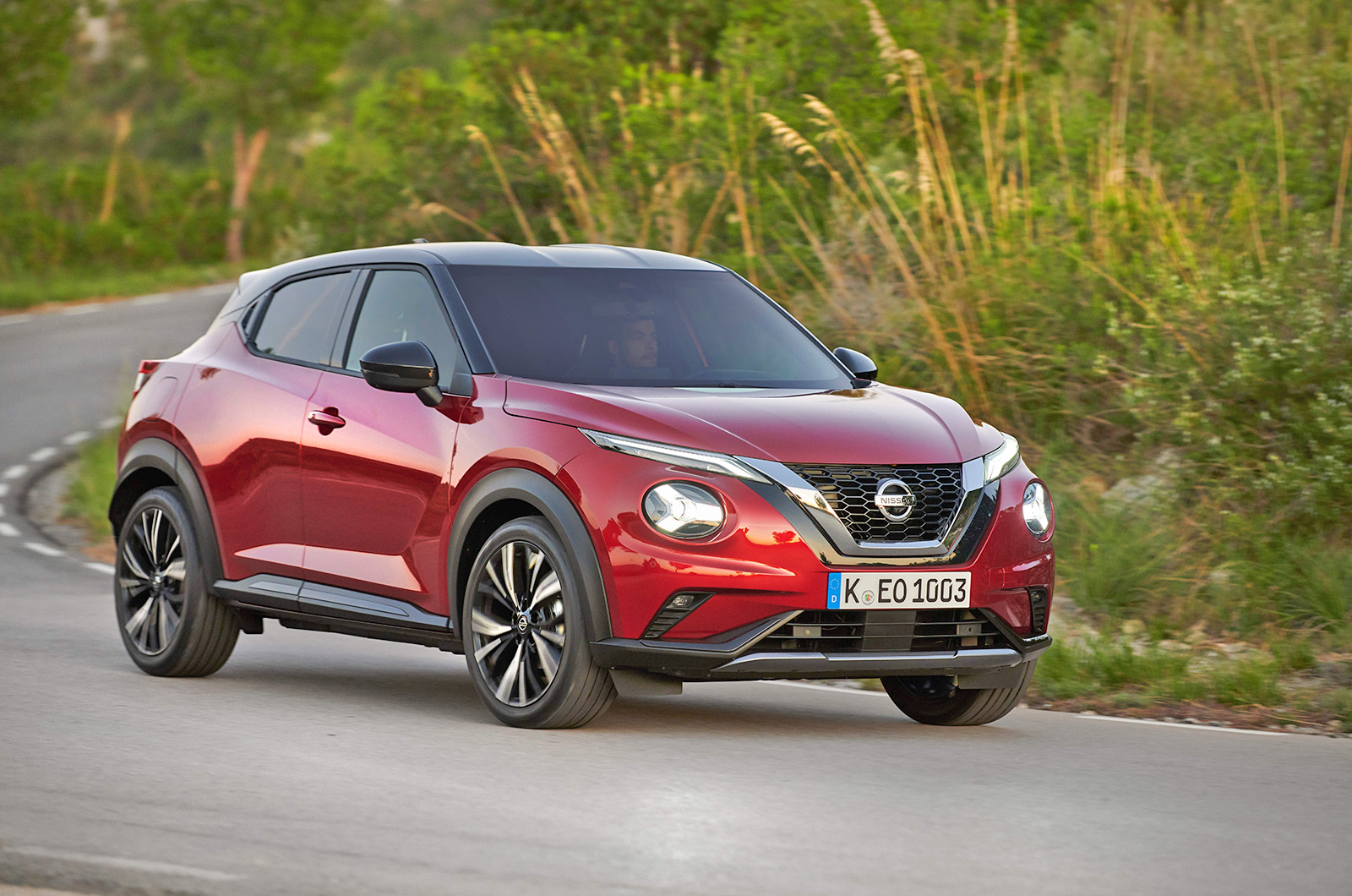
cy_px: 448
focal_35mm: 150
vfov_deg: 9.1
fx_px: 5622
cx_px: 676
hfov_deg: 13.7
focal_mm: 150
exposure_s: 1/250
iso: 640
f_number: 3.5
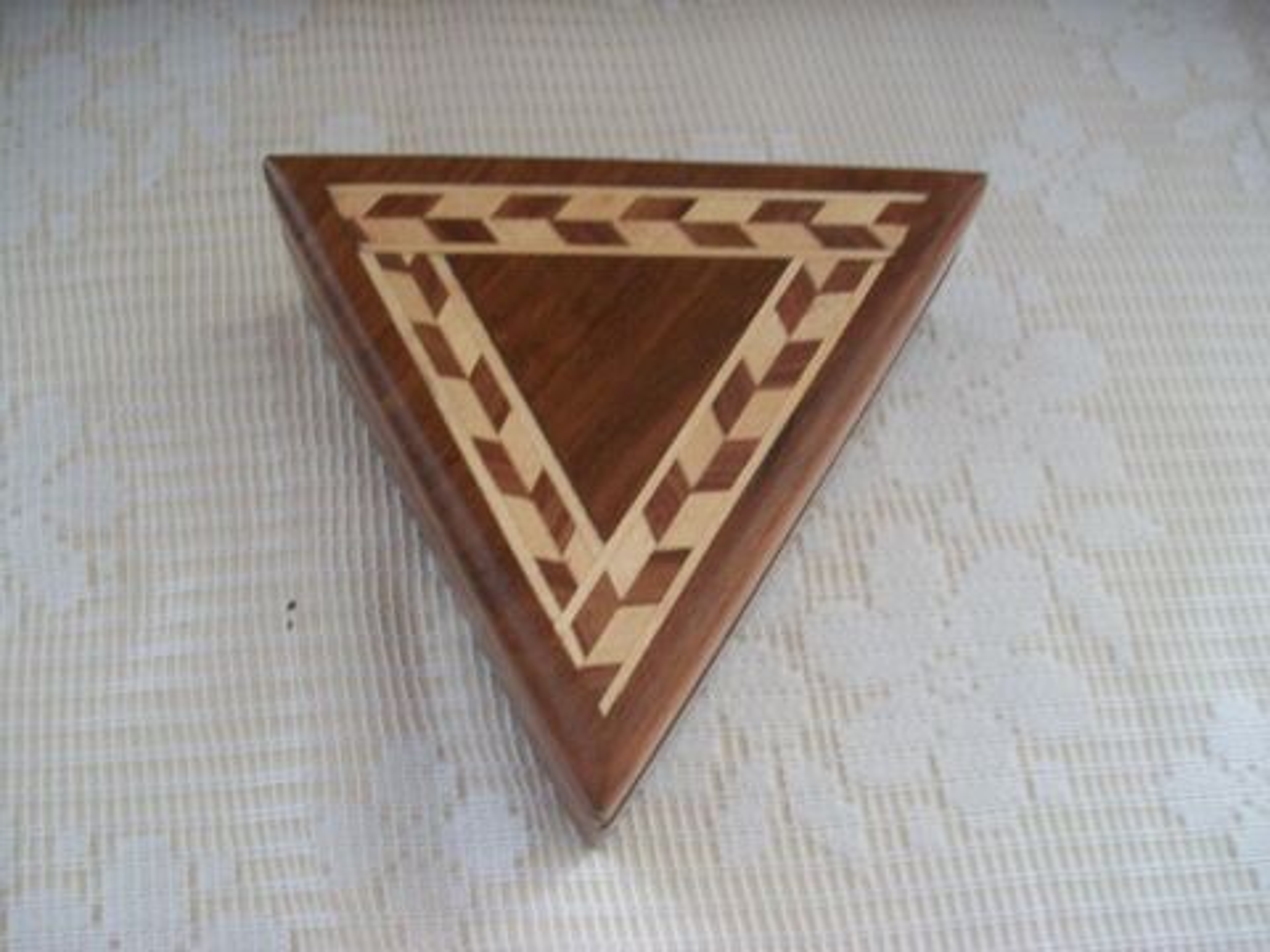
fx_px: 1247
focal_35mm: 34
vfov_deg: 41.8
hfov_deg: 54.0
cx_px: 635
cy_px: 476
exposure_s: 1/8
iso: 160
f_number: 2.8
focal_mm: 5.7
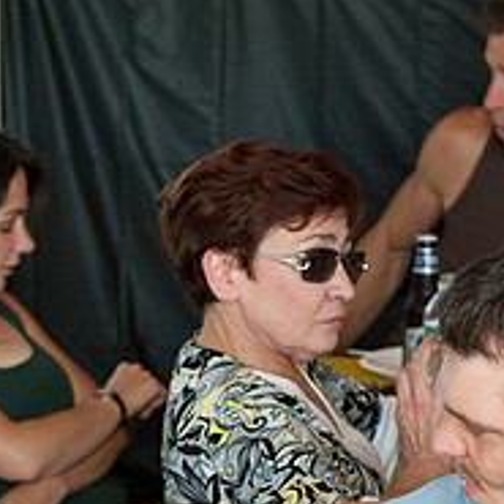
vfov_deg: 9.3
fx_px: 3064
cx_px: 166
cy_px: 523
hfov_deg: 9.4
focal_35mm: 186
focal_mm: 70
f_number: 4.5
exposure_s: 1/500
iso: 2500
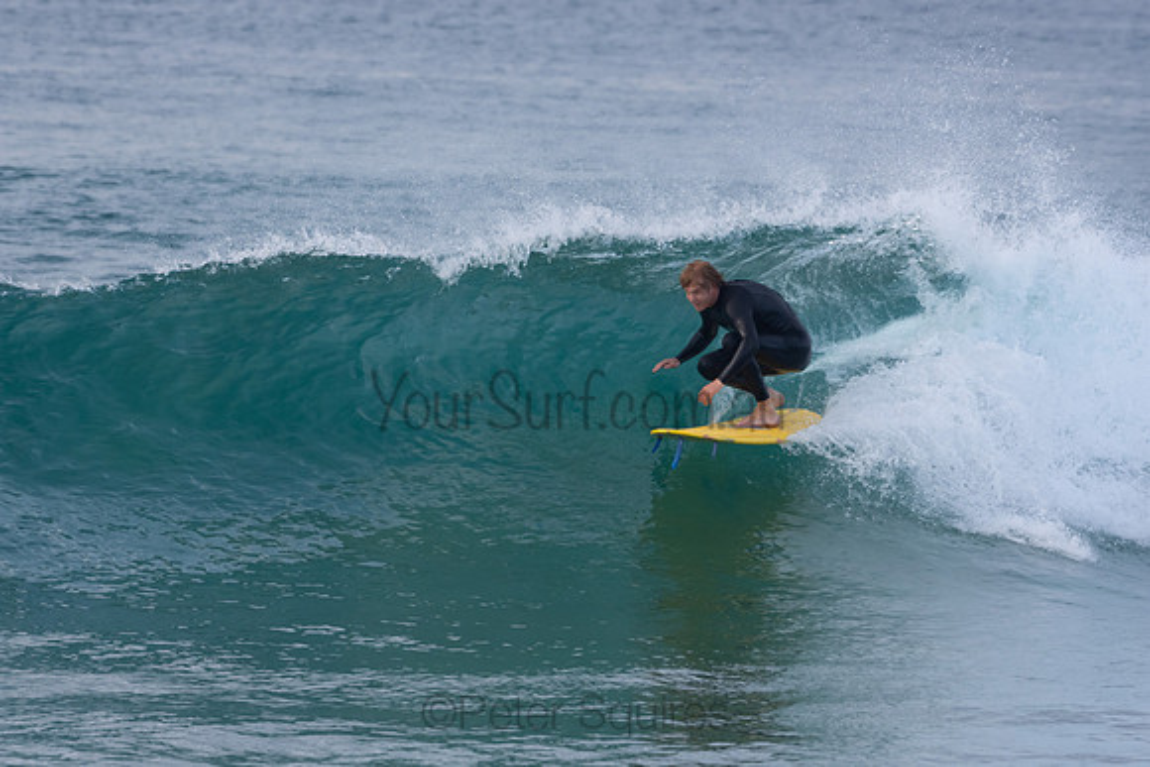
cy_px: 384
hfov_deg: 3.9
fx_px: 16774
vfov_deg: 2.6
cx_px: 575
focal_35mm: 525
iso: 800
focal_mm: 350
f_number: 5.6
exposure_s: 1/1000
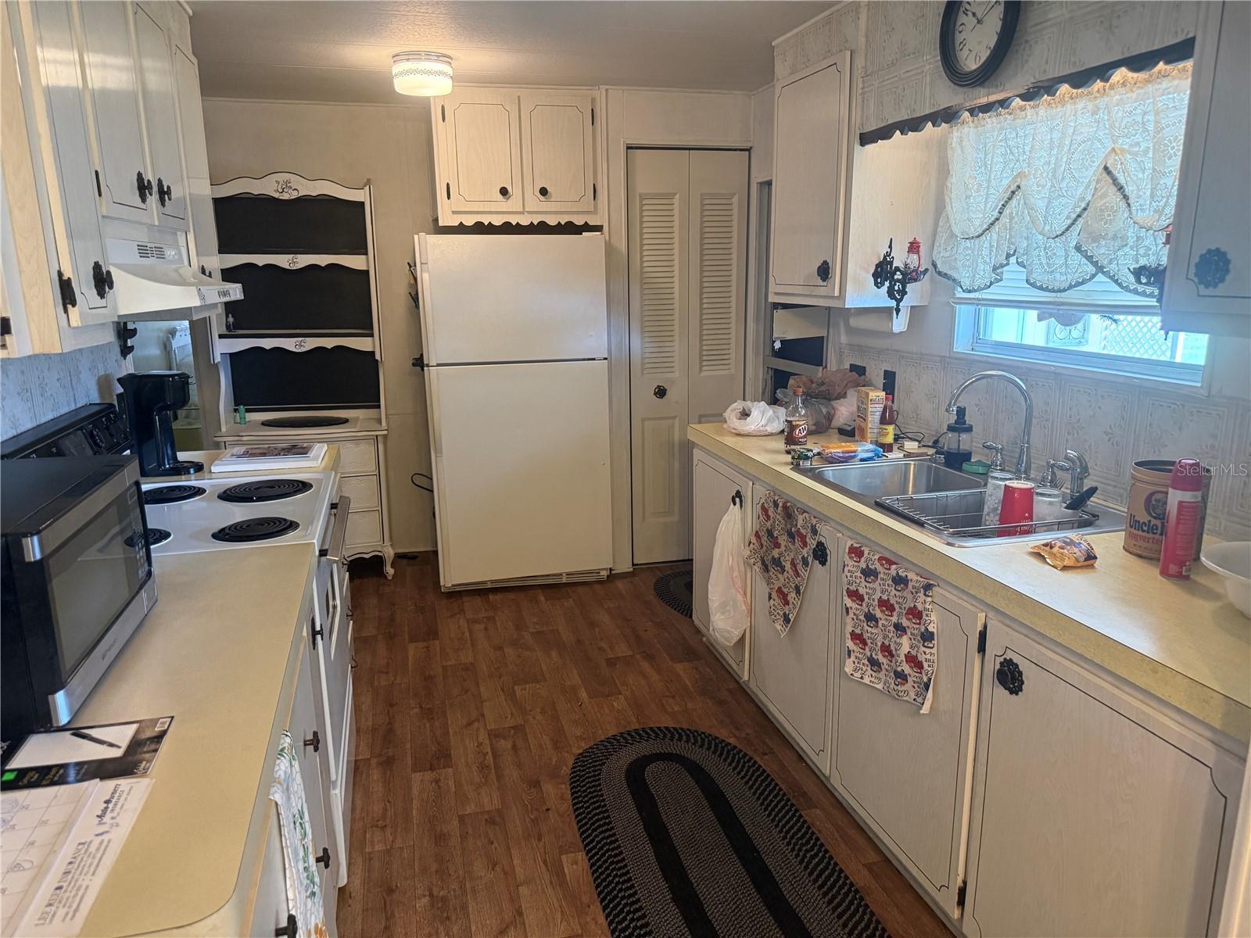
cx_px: 626
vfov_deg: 56.8
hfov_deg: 71.6
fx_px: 867
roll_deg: +1.4
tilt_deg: -12.0
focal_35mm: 24
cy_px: 469
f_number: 1.78
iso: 400
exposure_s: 1/60
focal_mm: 6.76
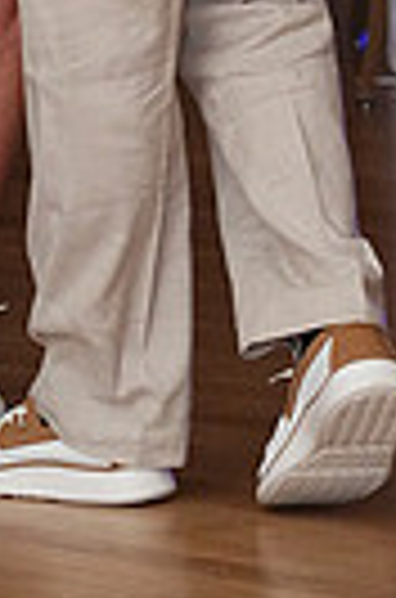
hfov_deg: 4.2
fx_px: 5440
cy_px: -531
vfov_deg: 6.2
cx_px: 106
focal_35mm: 328
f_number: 5
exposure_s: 1/200
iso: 5000
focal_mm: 75
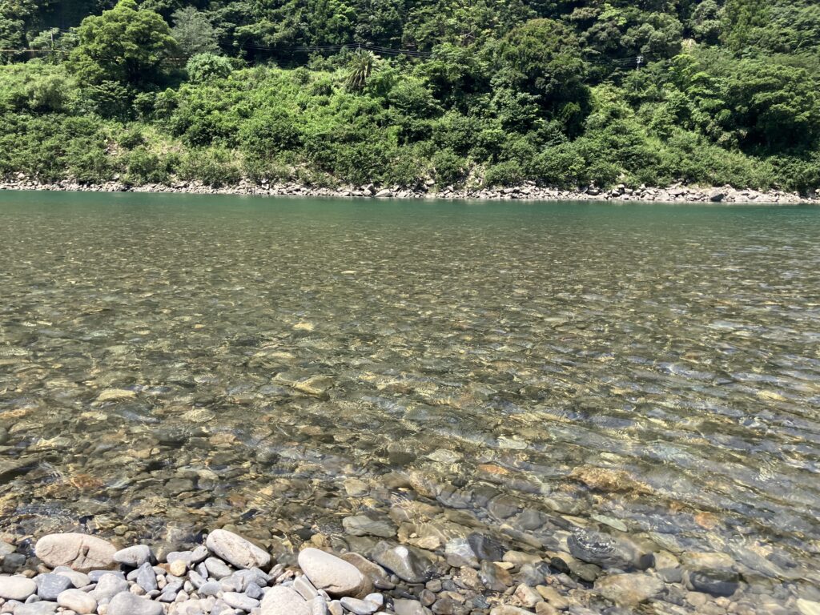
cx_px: 410
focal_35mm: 28
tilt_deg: -7.5
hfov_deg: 63.4
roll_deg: -1.4
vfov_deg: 49.7
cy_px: 308
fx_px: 663
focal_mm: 3.99
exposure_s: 1/750
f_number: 1.8
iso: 32
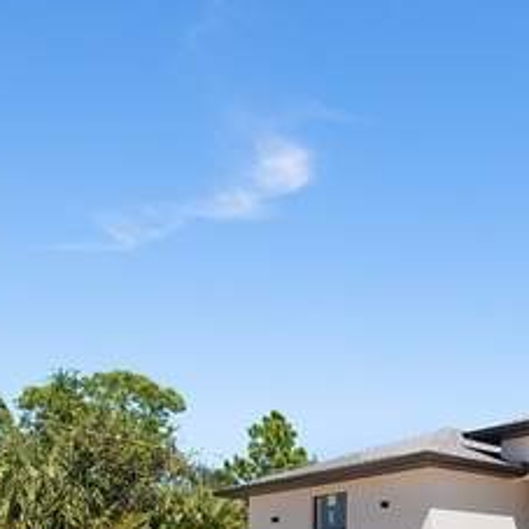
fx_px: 778
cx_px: 569
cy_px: 546
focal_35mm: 45
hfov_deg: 33.2
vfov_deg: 33.8
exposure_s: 1/3000
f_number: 11
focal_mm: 10
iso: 1250
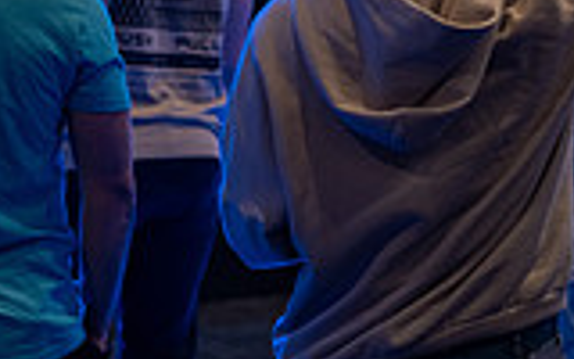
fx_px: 2237
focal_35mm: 143
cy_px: -90
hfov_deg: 14.6
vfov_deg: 9.0
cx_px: 204
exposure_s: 1/50
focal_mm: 33
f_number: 1.4
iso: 500
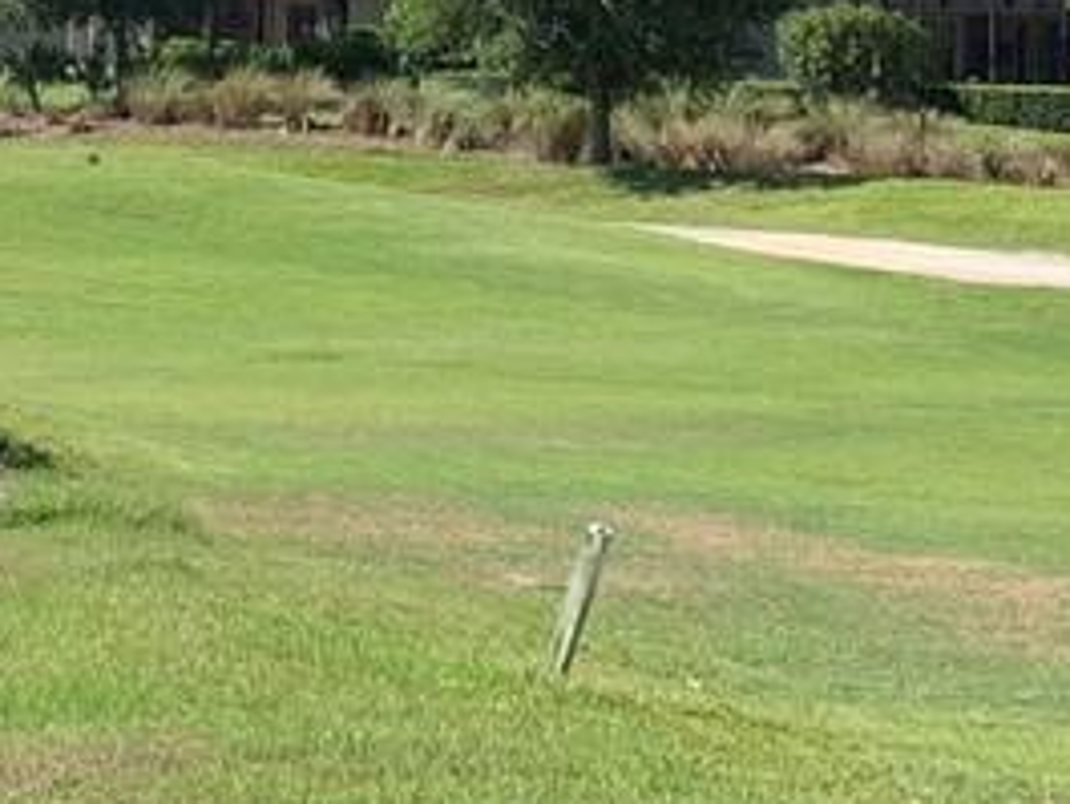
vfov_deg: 9.3
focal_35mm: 157
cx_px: 117
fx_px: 4855
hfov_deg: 12.5
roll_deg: -2.1
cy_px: -210
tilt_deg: +3.9
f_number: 1.8
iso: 25
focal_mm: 4.25
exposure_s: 1/1748
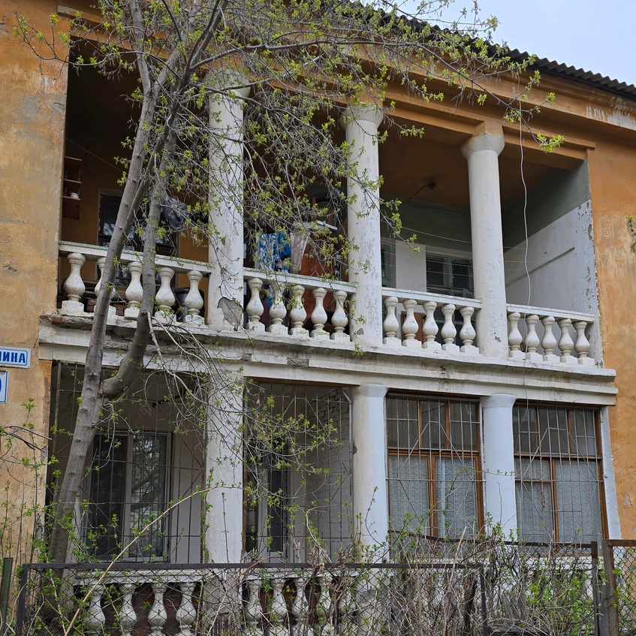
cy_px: 416
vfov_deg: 50.3
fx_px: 665
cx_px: 315
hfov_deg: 51.1
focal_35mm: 32
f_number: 1.7
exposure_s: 1/180
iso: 32
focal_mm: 6.3
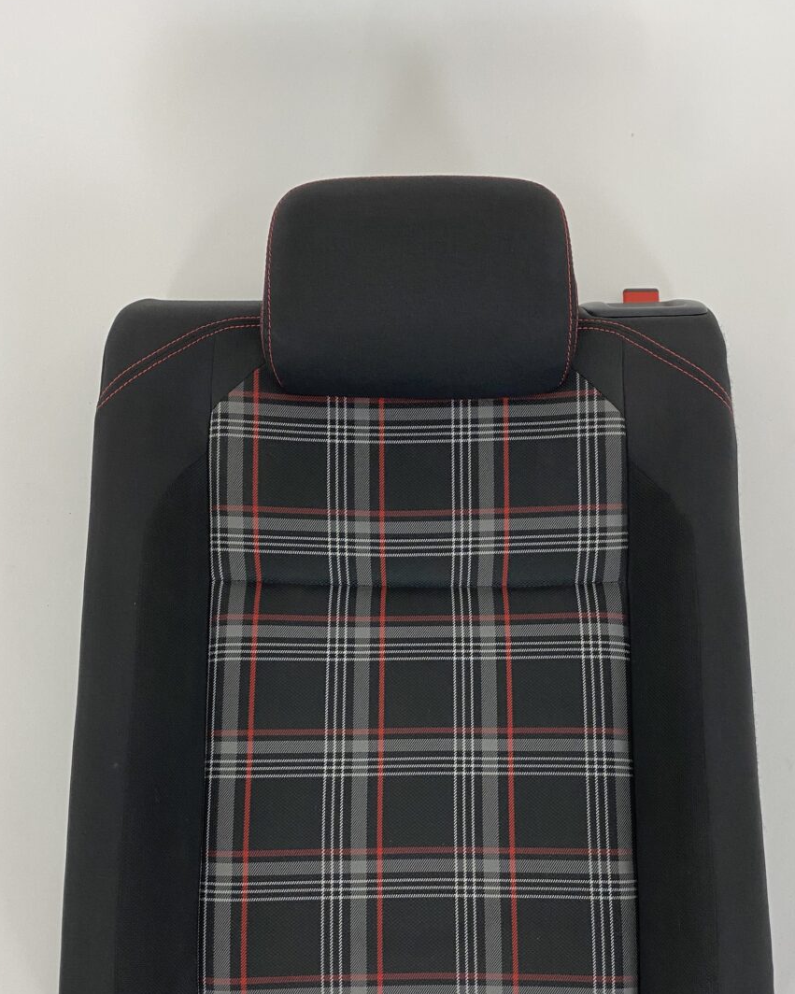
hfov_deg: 42.2
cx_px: 413
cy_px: 645
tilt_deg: -78.3
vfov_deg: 50.8
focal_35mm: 35
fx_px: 1030
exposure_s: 1/50
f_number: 1.8
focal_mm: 4.25
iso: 64
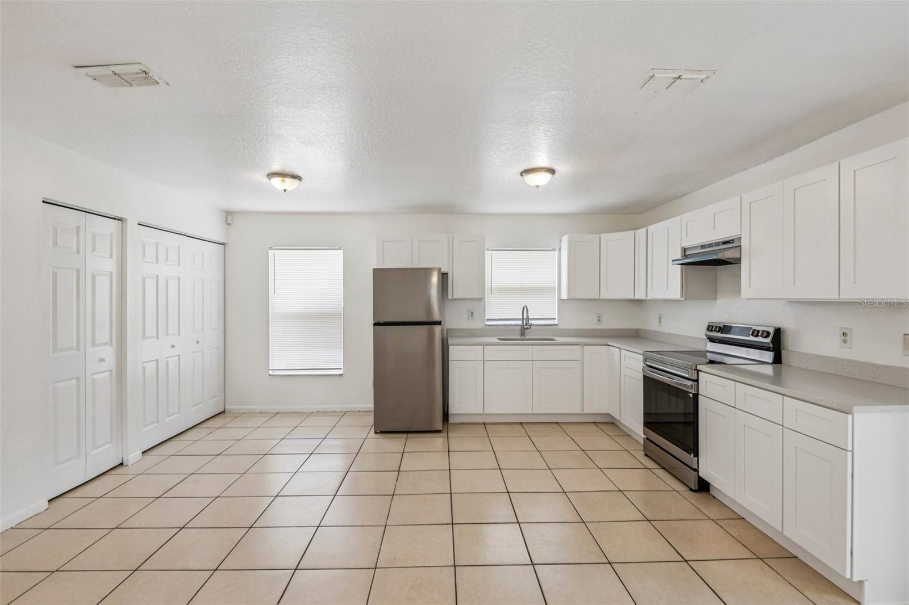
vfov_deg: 73.7
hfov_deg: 96.7
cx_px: 454
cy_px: 302
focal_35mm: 16
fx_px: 404
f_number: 8
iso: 400
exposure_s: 1/40
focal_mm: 16
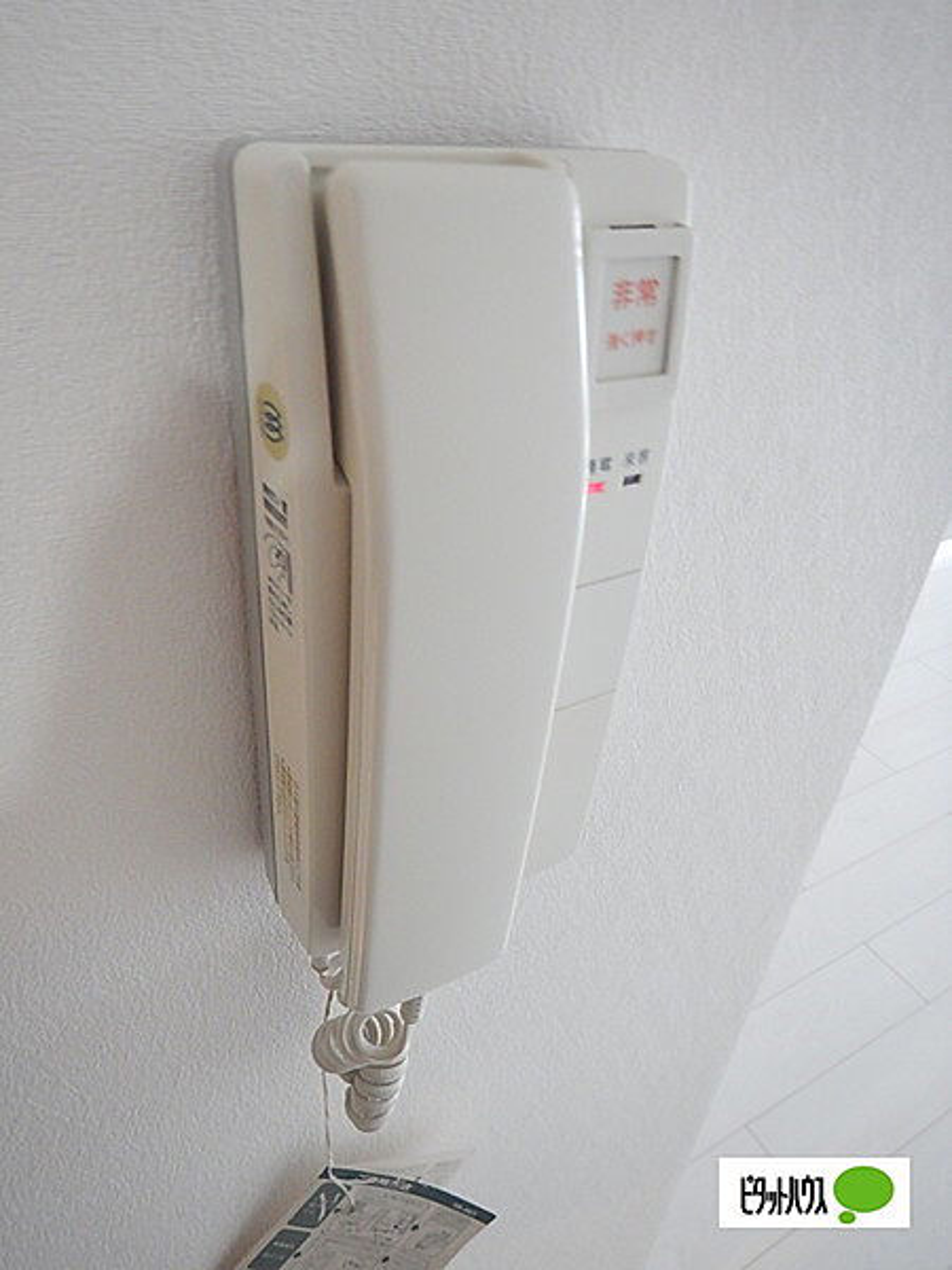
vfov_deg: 71.6
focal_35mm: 24
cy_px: 635
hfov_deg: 56.8
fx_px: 880
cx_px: 476
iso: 400
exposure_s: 1/15
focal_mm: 4.3
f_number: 2.8
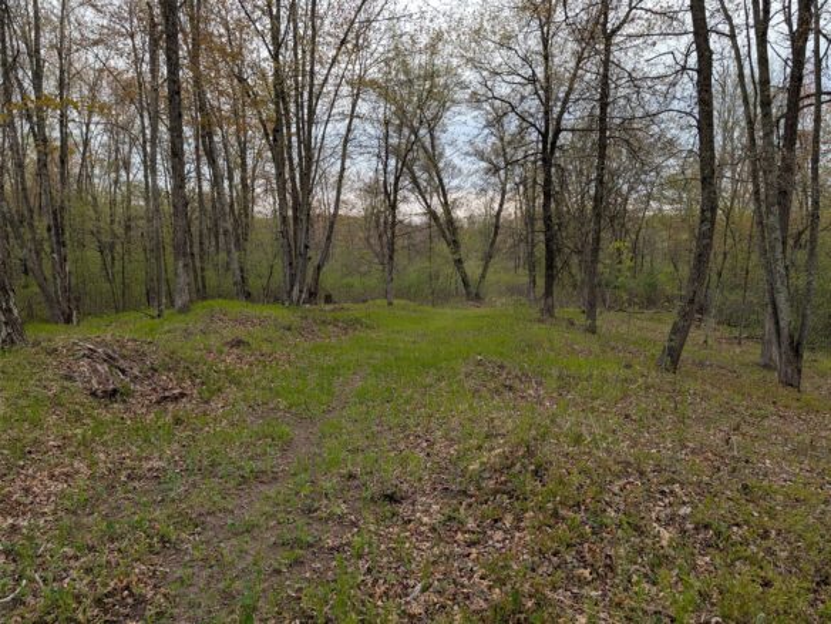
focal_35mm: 24
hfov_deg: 71.6
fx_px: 576
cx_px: 416
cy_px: 312
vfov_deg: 56.8
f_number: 1.68
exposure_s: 1/448
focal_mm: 6.9
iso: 20
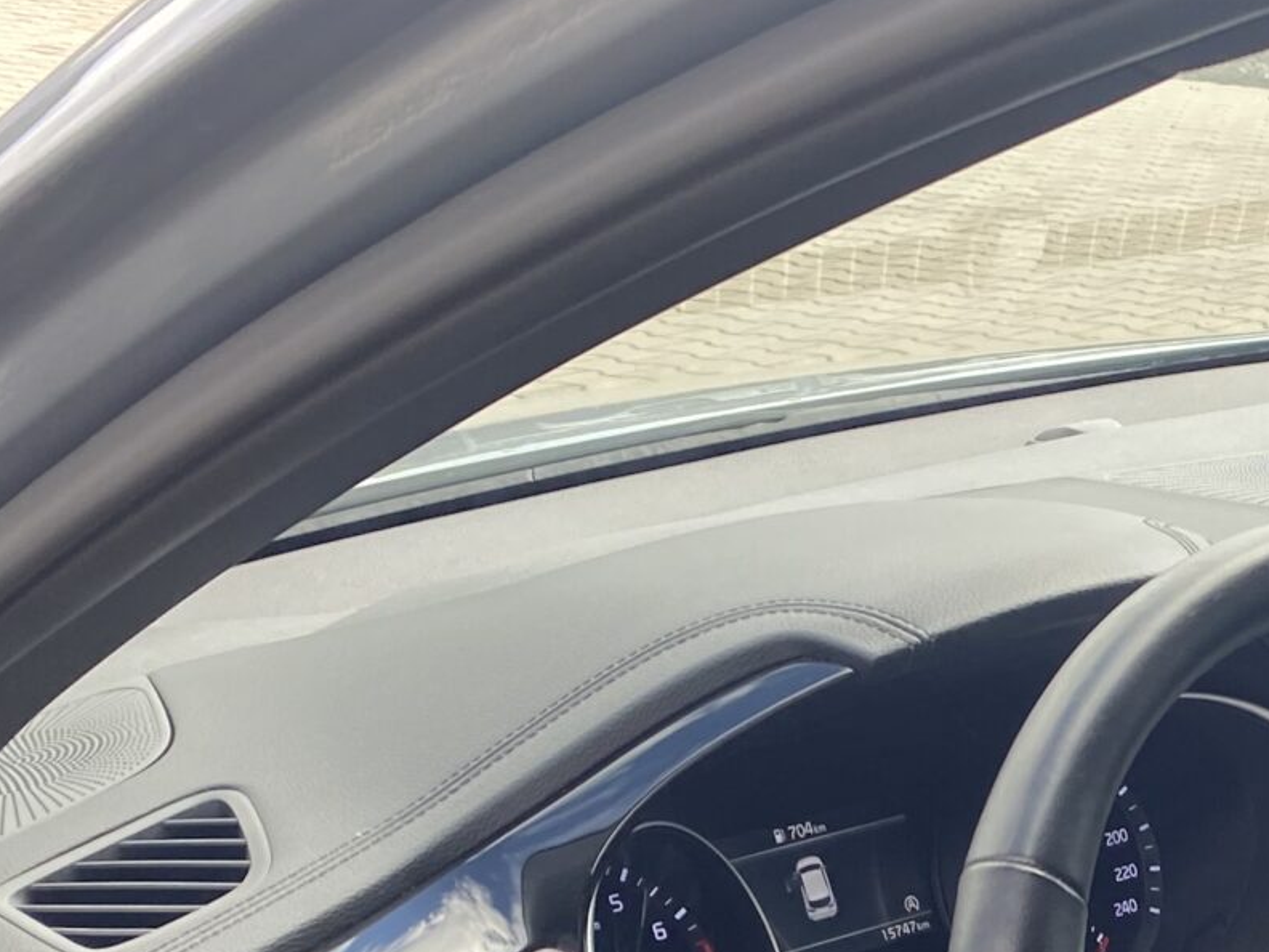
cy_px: 1502
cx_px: 1404
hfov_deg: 22.0
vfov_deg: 15.9
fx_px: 3079
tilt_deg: -32.9
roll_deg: -0.6
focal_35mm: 84
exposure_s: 1/136
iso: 32
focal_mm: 4.25
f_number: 1.8
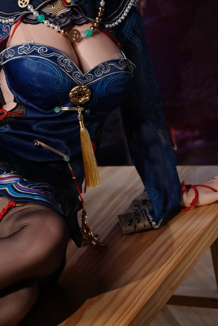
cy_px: 121
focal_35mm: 112
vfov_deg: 18.2
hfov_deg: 12.1
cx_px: 5
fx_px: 1017
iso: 320
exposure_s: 1/100
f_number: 3.2
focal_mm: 54
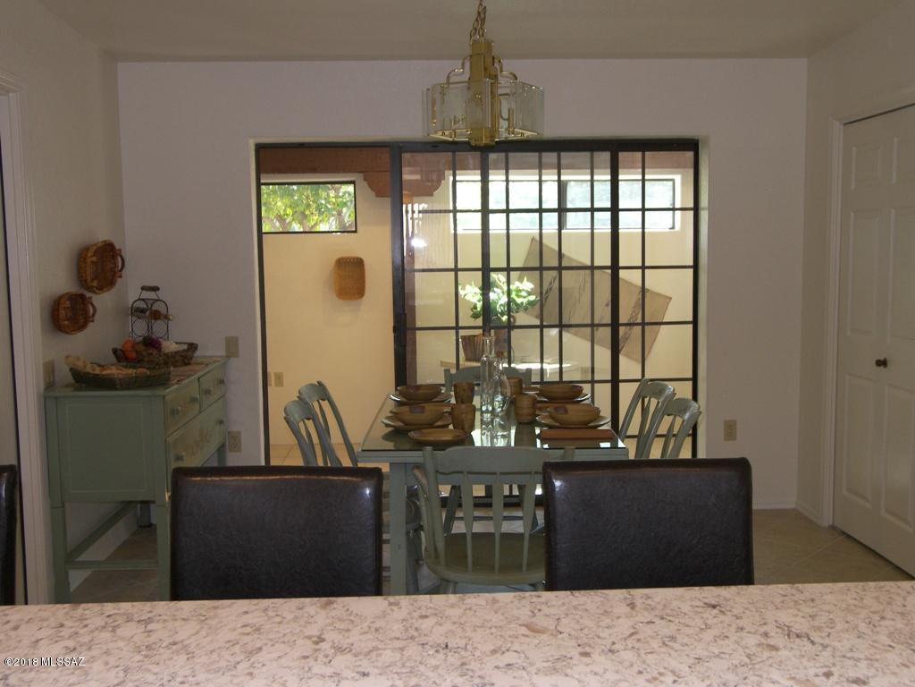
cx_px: 458
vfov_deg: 36.8
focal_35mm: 39
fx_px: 1031
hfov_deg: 47.9
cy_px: 344
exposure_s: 1/40
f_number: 3.2
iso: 100
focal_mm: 8.3
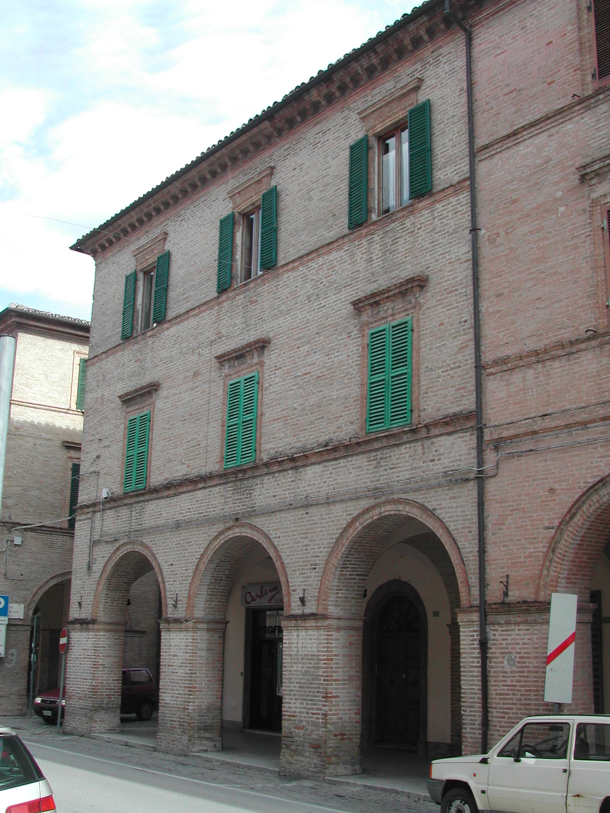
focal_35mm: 42
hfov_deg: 34.3
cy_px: 406
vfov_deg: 44.8
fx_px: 987
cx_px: 305
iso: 100
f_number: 8
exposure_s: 1/110
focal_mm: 9
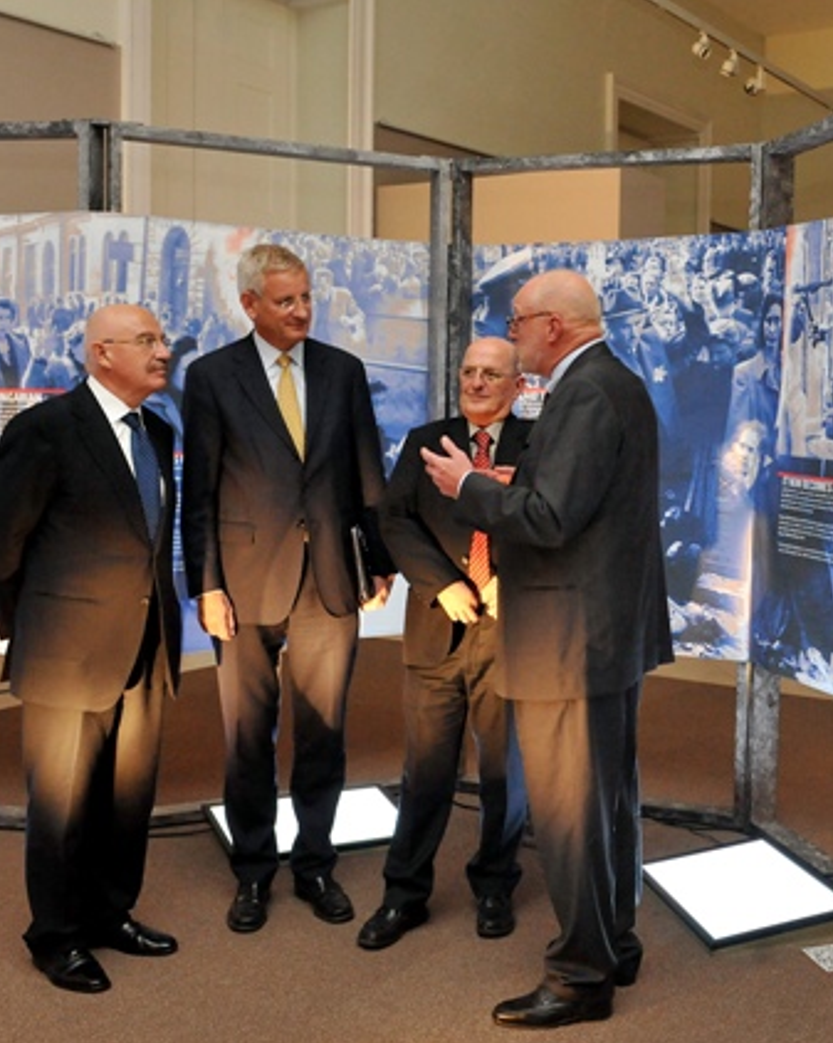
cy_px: 524
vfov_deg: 49.1
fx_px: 1141
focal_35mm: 37
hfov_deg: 39.0
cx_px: 628
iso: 4000
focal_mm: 26
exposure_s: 1/60
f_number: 5
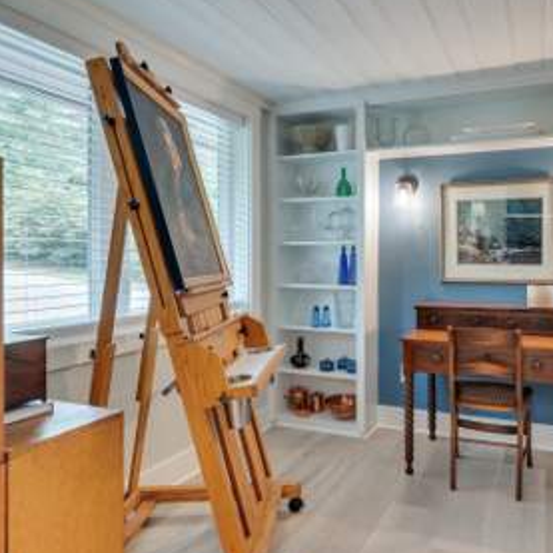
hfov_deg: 61.0
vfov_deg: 62.9
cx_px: 379
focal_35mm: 25
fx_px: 452
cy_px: 261
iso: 100
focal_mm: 17
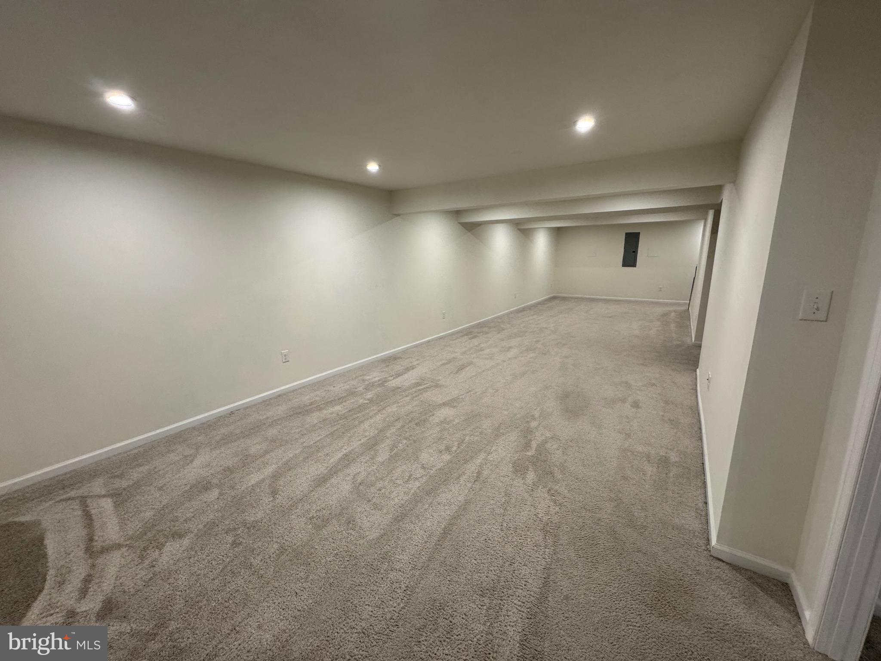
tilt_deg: -12.4
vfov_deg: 85.7
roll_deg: +0.7
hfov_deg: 102.1
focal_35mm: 14
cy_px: 330
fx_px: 356
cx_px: 440
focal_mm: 2.22
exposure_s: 1/120
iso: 250
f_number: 2.2
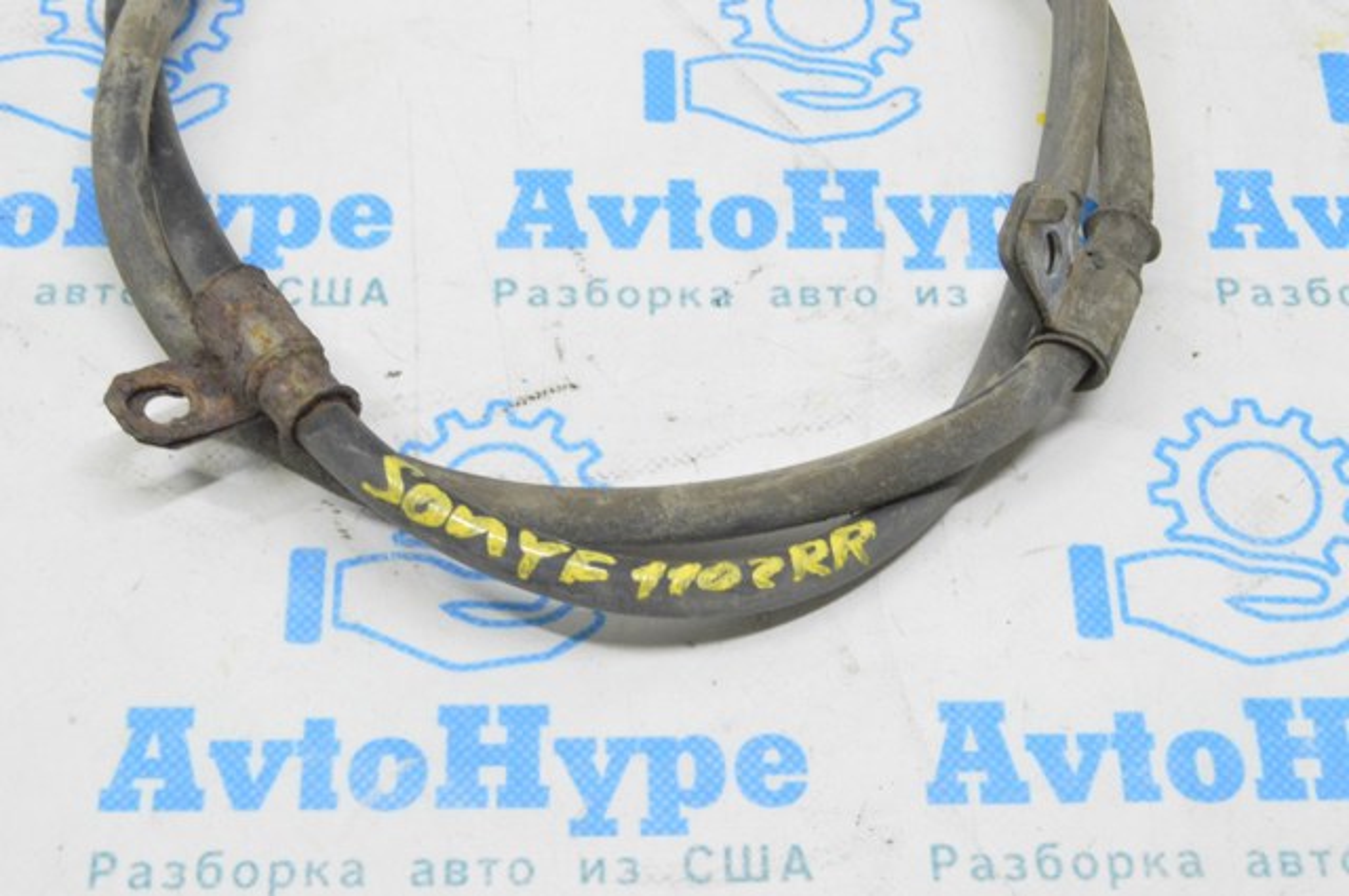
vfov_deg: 21.5
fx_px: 2358
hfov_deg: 31.9
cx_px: 674
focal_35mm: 63
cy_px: 448
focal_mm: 42
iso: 6400
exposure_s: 1/15
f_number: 20
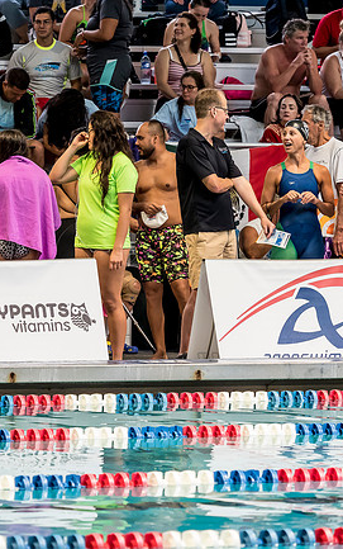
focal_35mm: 284
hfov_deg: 4.6
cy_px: 274
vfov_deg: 7.4
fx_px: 4243
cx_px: -11
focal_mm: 100
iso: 3200
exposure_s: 1/200
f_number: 3.5
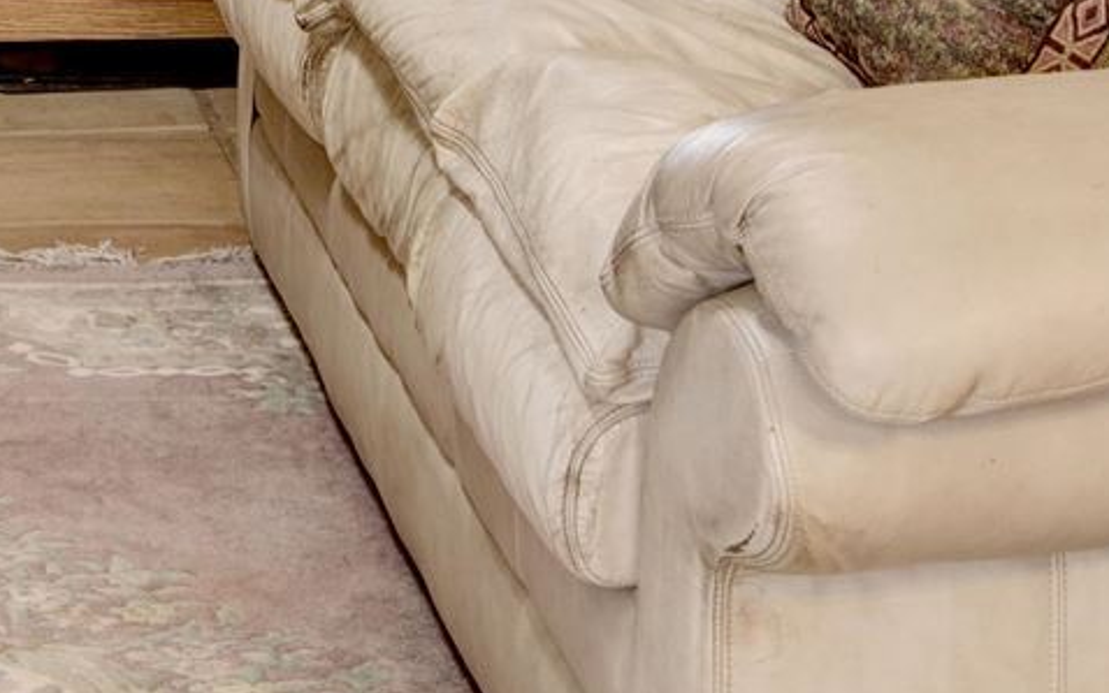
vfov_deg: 9.1
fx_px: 3960
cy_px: -913
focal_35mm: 131
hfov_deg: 15.4
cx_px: -195
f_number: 11
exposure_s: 1
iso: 200
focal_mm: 20
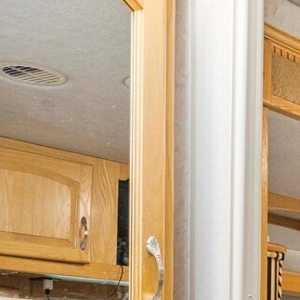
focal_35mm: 76
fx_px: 745
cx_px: 536
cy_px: 360
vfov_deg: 21.2
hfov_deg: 18.1
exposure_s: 1/60
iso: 640
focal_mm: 17
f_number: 8
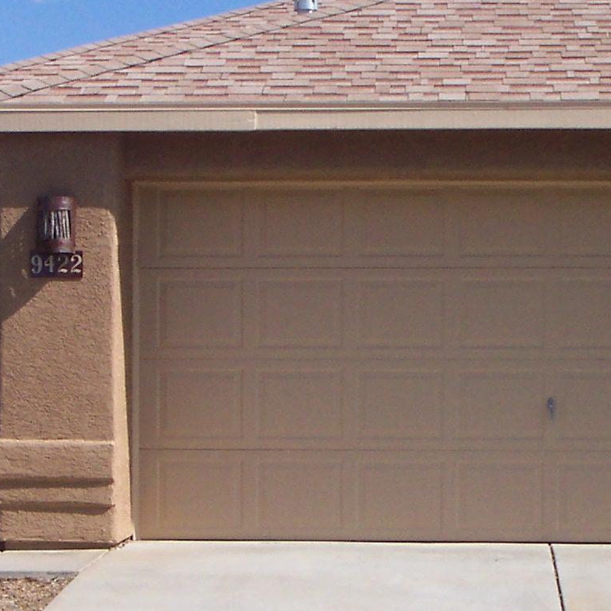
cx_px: 300
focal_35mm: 129
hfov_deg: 13.5
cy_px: 476
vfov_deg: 13.5
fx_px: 2576
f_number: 9.5
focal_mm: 9.8
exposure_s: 1/250
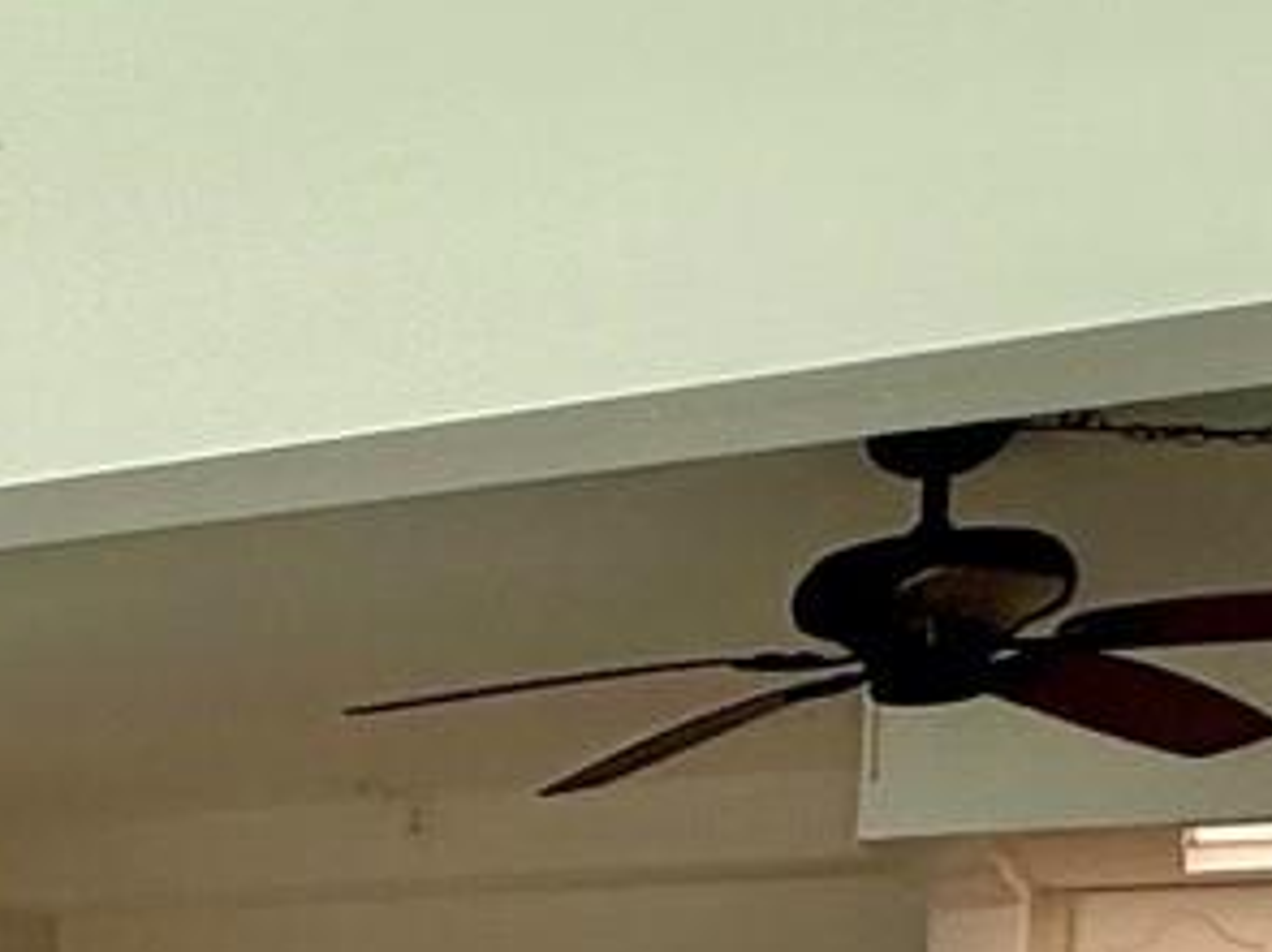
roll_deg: -0.3
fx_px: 2792
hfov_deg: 19.0
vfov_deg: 17.9
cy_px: 1288
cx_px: -1074
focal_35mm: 76
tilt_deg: -3.2
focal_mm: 2.22
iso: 40
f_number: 2.2
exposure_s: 1/105
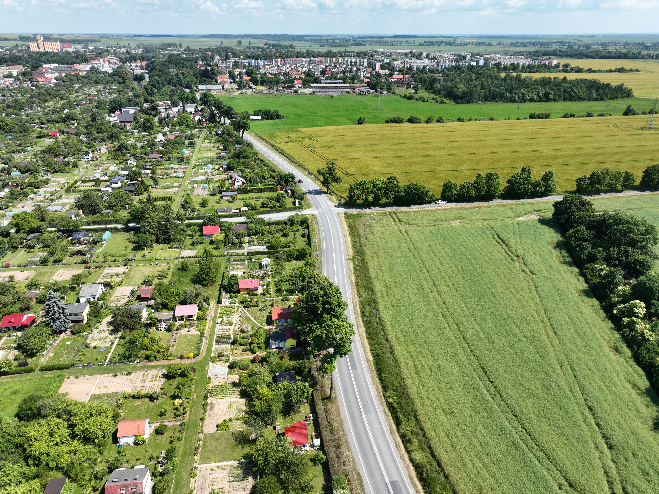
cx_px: 330
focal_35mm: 24
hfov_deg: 71.6
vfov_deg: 56.8
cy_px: 247
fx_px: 457
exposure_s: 1/1250
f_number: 2.8
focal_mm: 12.29
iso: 100
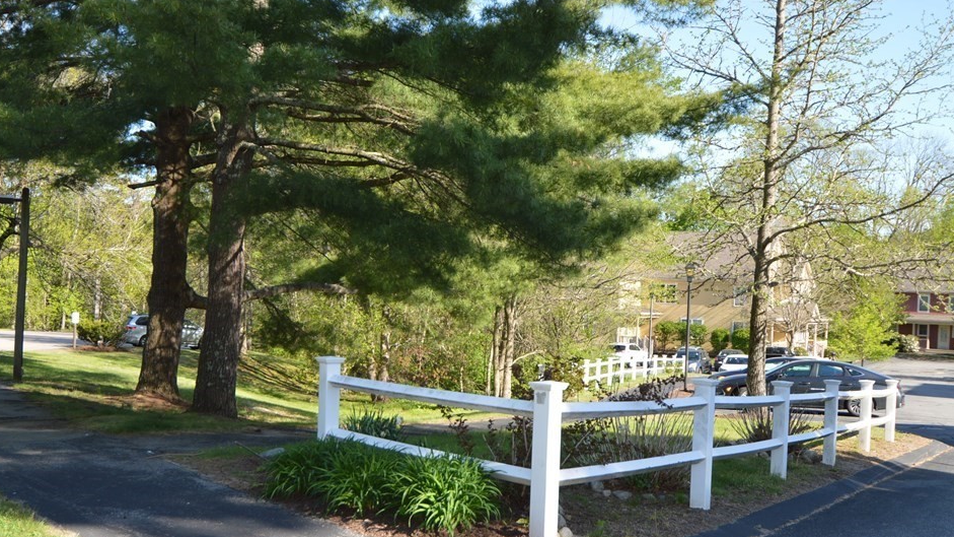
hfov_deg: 49.4
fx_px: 1037
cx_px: 441
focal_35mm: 41
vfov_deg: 28.9
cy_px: 313
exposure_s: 1/200
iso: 100
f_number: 5
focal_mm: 24
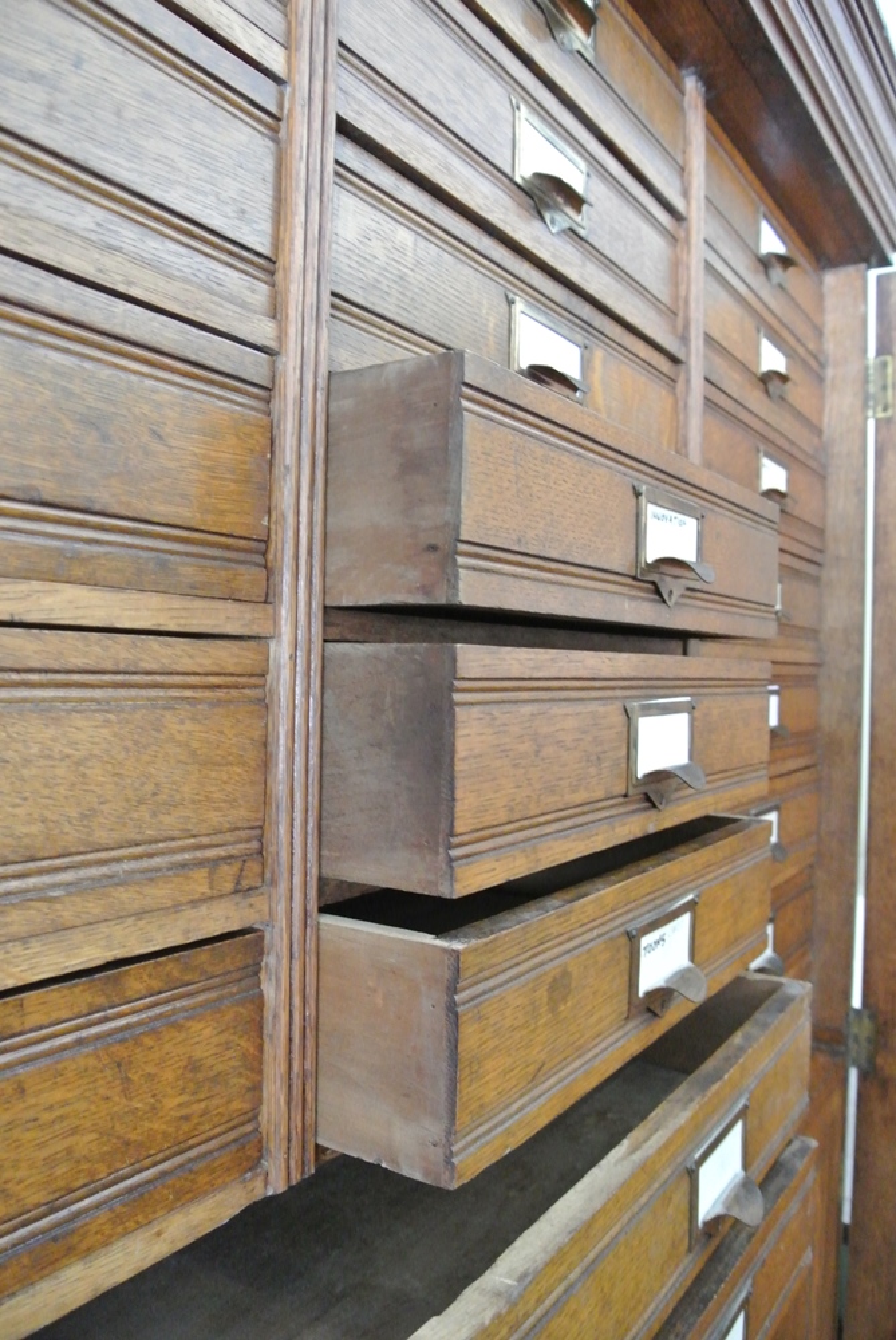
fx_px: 1005
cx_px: 448
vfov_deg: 67.3
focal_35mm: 27
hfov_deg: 48.0
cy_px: 670
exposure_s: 1/30
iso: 2500
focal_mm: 10
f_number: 3.5
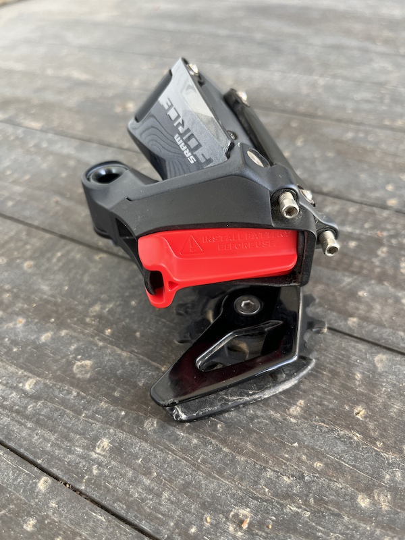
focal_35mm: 26
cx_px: 202
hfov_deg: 53.1
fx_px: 406
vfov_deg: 67.3
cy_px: 270
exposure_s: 1/121
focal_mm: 5.1
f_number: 1.6
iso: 80
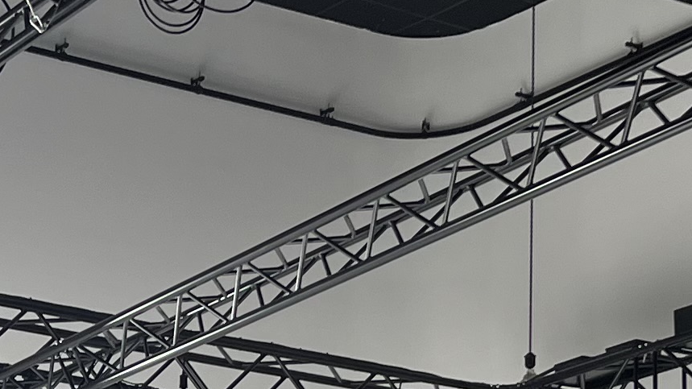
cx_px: 102
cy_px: 674
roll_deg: -0.8
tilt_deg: +5.8
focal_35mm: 133
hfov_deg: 16.0
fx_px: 2440
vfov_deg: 8.8
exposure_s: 1/182
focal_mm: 5.7
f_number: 1.5
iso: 40
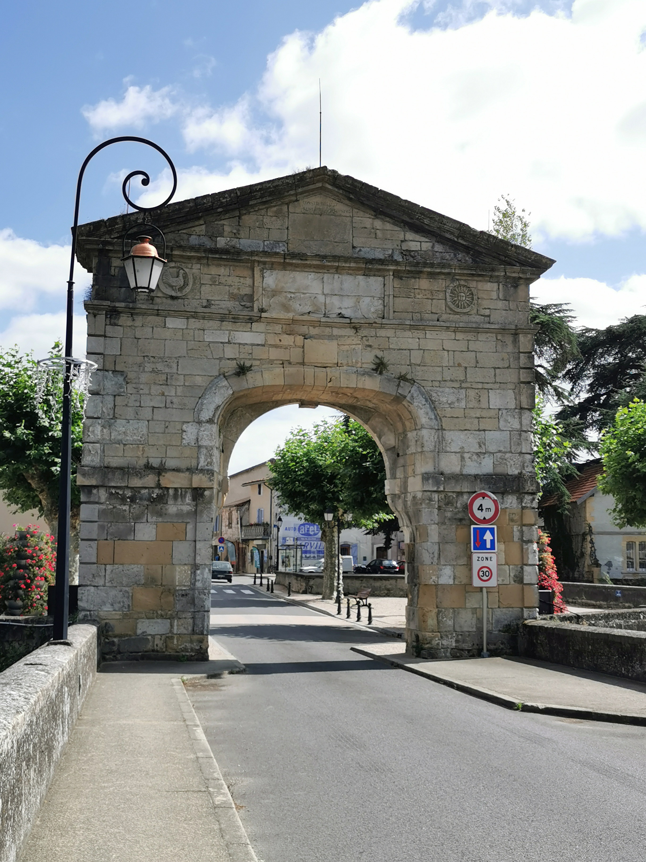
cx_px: 323
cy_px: 431
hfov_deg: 36.8
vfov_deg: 47.9
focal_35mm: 39
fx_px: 970
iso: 50
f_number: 1.6
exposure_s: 1/3484
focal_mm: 5.56
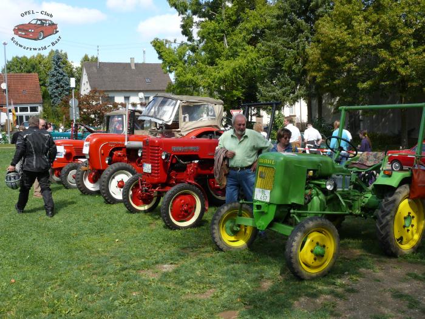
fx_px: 430
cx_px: 212
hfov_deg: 52.6
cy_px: 160
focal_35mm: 35
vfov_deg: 40.7
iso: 100
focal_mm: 7.4
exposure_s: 1/200
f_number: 5.6
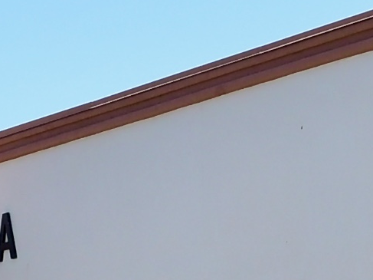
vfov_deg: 5.5
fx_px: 2930
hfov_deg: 7.3
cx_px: 204
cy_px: 210
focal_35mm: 272
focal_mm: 22
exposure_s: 1/400
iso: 400
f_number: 10
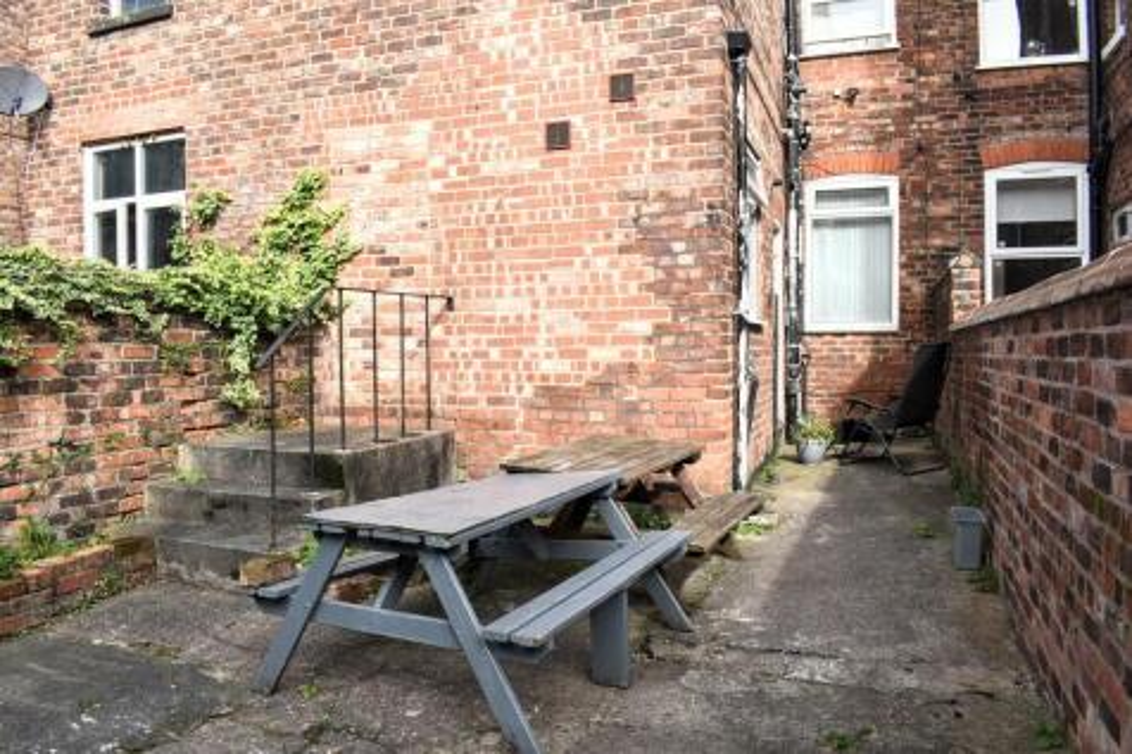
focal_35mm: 27
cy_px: 377
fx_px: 849
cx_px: 566
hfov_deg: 67.4
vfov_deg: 47.9
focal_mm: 18
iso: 200
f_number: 8
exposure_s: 1/250
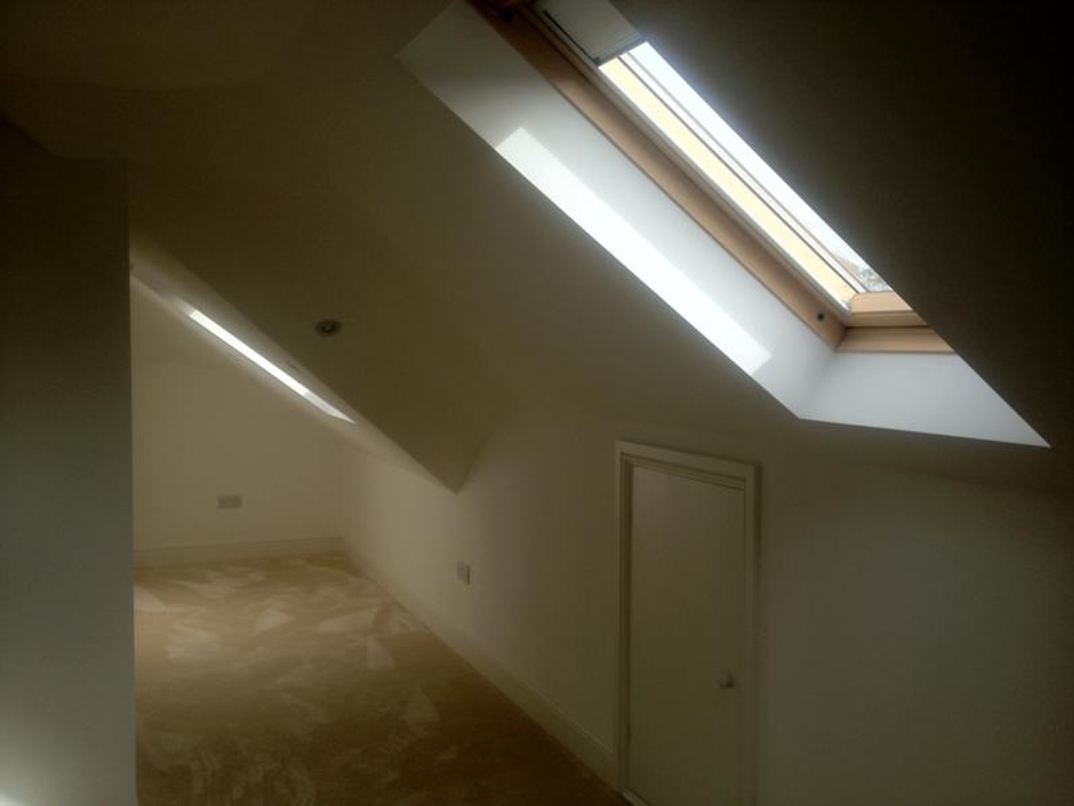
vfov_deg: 40.7
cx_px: 537
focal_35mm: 35
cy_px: 403
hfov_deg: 52.6
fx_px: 1086
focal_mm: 4.28
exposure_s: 1/325
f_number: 2.4
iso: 64
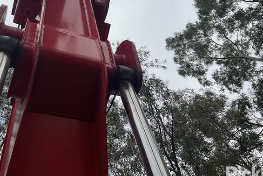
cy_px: 52
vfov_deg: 32.3
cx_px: 113
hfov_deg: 47.3
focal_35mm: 41
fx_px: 300
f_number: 1.8
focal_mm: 3
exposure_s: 1/2320
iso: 16
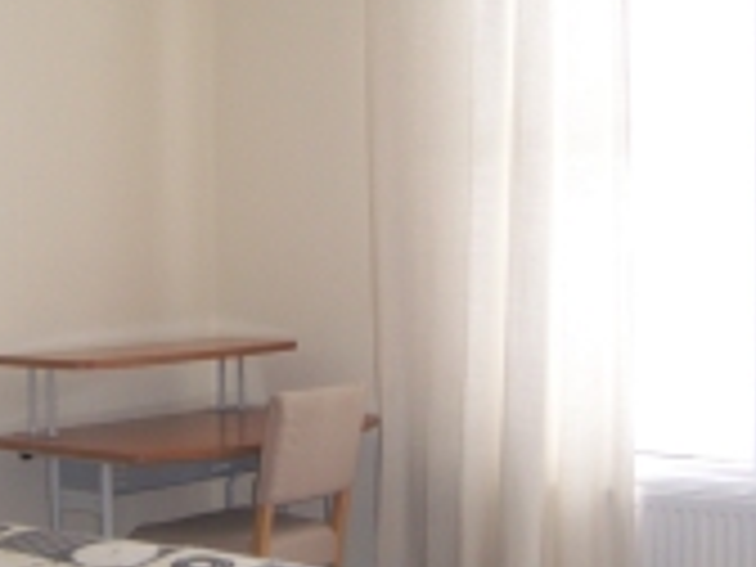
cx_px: 261
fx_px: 1682
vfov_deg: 19.1
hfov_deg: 25.2
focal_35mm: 77
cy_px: 256
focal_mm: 6
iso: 125
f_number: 2.8
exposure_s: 1/80
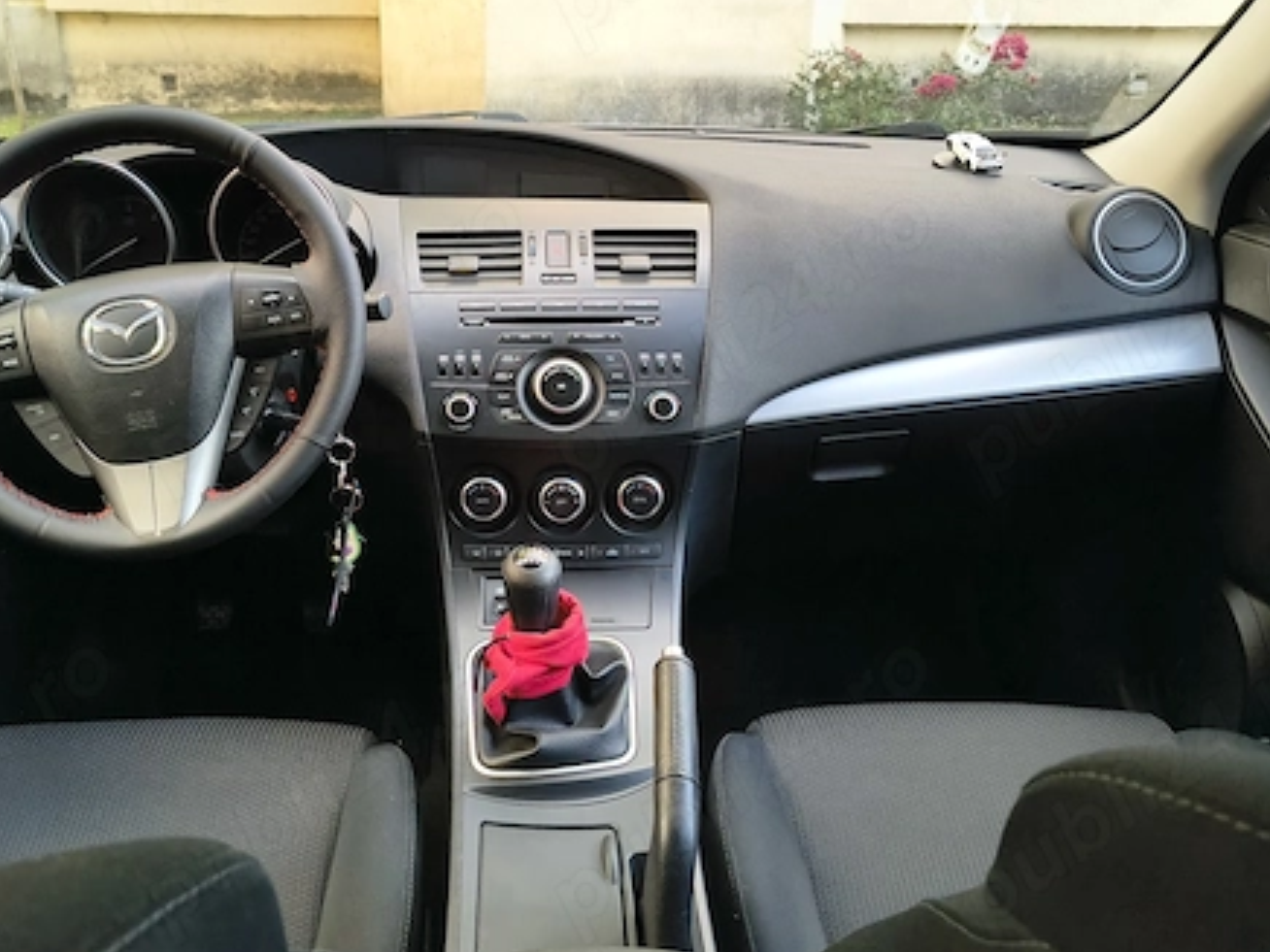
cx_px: 536
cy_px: 370
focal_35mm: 33
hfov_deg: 55.1
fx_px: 1211
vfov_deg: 42.7
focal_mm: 5.56
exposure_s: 1/1329
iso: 1588
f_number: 1.8
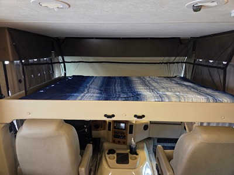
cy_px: 88
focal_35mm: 23
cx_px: 117
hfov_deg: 73.9
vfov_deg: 58.9
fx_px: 155
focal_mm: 5.4
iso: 1000
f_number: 1.8
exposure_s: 1/120
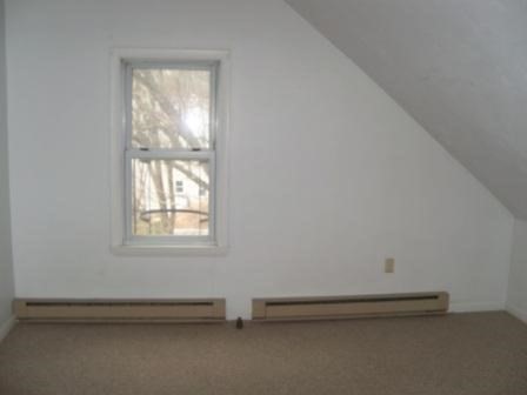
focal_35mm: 35
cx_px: 264
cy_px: 198
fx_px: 533
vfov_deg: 40.7
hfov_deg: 52.6
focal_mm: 6.2
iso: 64
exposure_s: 1/30
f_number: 3.5
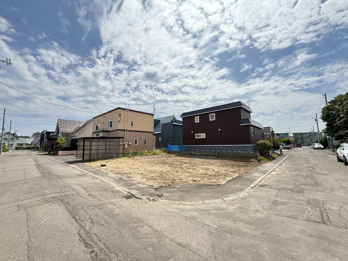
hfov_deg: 102.1
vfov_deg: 85.7
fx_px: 141
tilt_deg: +6.0
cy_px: 130
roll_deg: -0.2
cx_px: 174
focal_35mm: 14
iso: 50
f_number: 2.2
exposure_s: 1/1534
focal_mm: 2.22
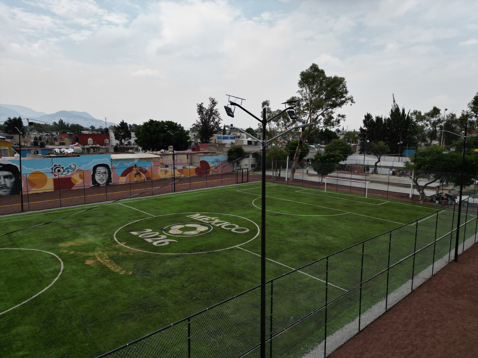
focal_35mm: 24
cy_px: 179
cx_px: 239
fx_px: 331
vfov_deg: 56.8
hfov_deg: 71.6
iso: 100
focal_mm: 6.72
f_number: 1.7
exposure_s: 1/2500
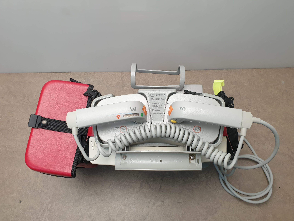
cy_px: 110
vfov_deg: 53.1
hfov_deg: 67.3
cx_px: 147
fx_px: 221
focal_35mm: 26
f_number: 2.4
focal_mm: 4.3
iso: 64
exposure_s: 1/50
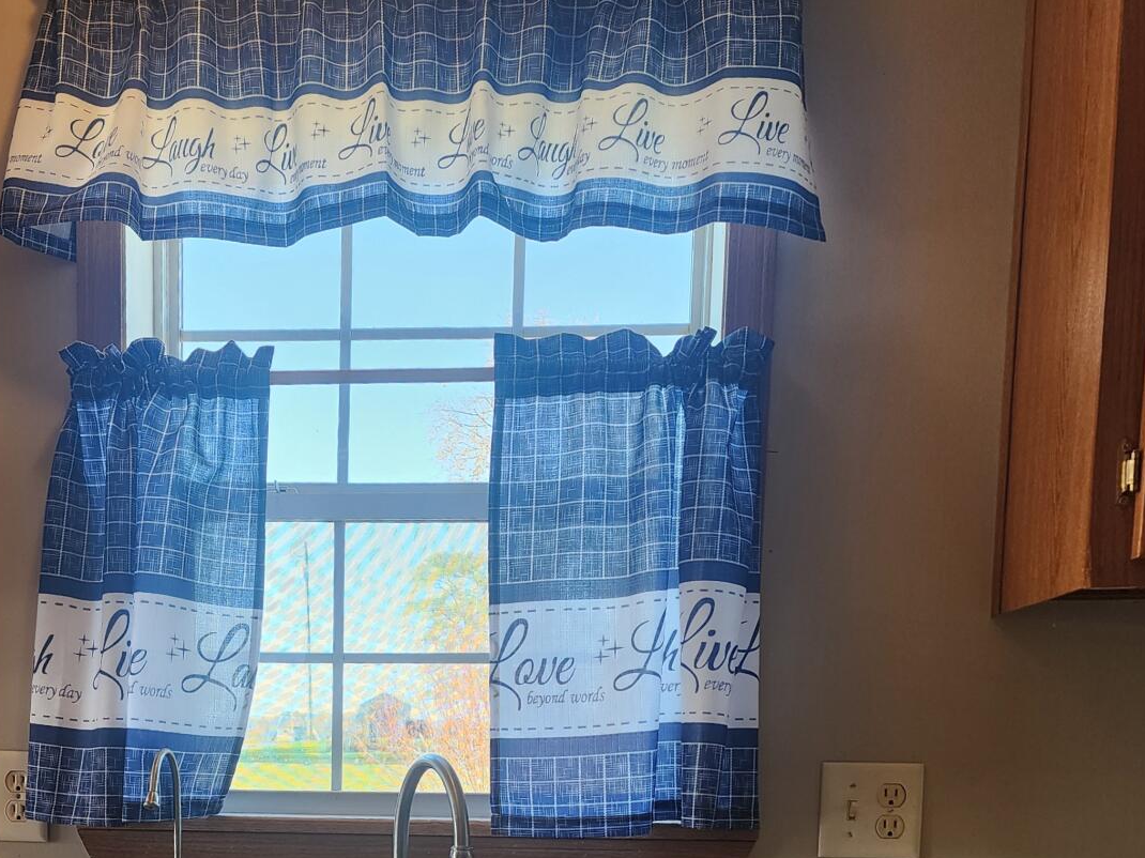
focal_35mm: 43
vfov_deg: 30.7
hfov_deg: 43.2
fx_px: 1422
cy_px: 897
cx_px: 378
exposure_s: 1/182
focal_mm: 6.4
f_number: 1.8
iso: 125
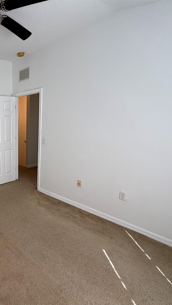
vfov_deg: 83.8
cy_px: 157
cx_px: -6
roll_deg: +1.7
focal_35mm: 21
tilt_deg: -12.2
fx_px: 170
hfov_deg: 44.3
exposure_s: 1/99
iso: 64
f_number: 2.2
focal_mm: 2.22
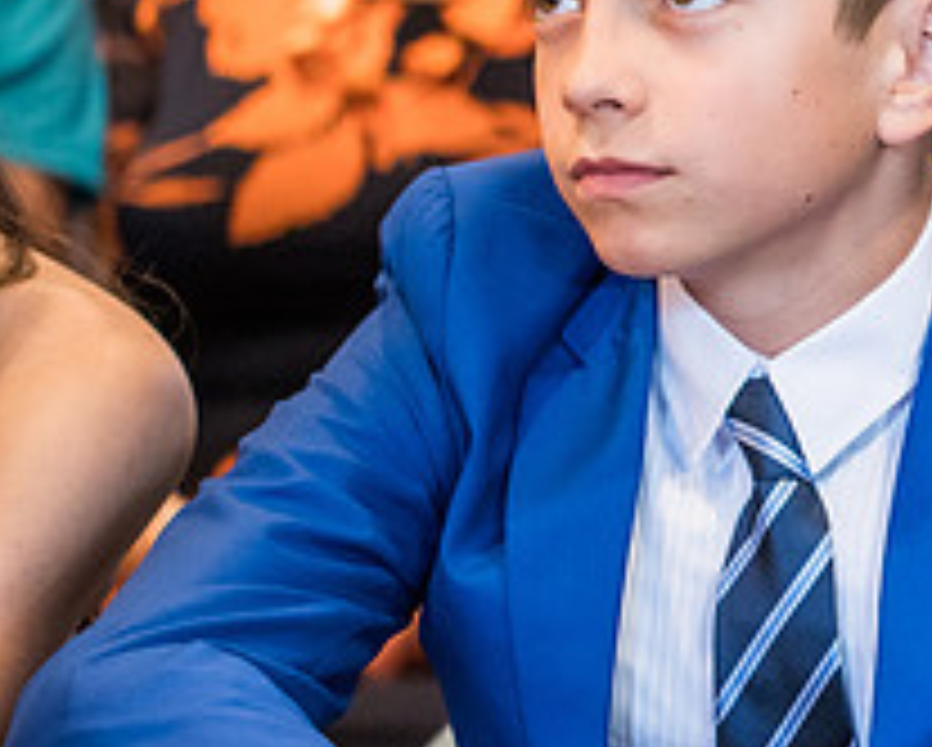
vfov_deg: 4.9
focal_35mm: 315
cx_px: 1552
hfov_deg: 6.0
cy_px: 306
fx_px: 8697
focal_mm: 100
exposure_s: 1/80
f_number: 2.8
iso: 1600
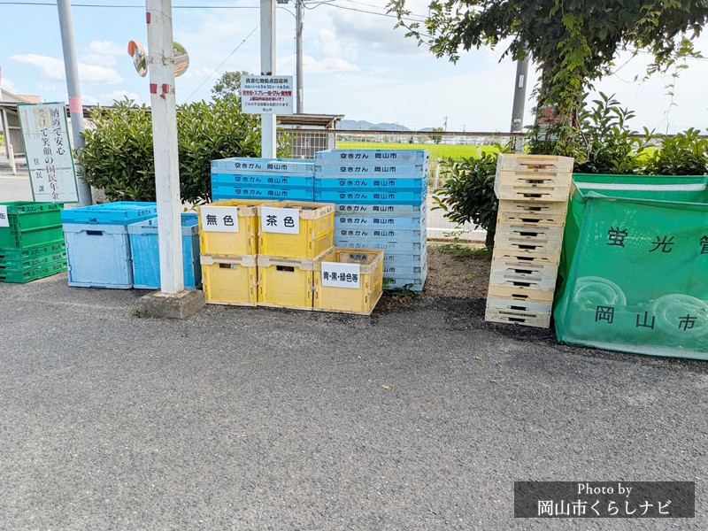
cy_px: 266
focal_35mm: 25
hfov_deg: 69.4
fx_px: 511
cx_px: 354
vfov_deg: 54.9
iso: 45
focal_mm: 5.43
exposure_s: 1/1733
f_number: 1.89
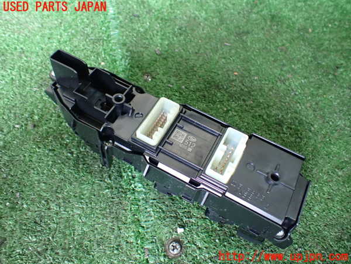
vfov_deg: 46.8
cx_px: 176
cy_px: 132
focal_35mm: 30
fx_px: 304
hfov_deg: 60.0
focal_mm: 5.4
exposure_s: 1/40
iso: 800
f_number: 2.3
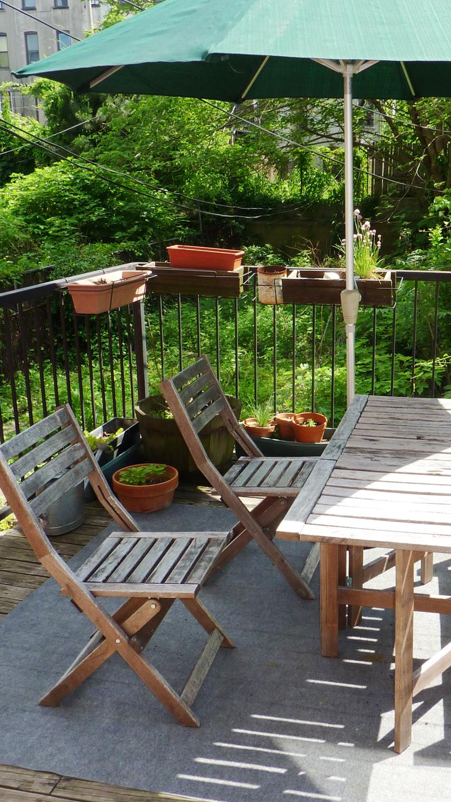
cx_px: 342
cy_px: 395
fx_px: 786
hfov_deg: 31.4
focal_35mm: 37
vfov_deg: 54.0
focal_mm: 4.1
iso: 100
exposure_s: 1/250
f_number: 4
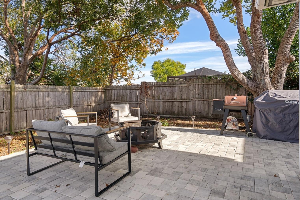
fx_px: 175
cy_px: 96
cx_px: 148
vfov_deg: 59.5
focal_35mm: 21
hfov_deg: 81.2
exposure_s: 1/80
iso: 320
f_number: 8
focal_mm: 20
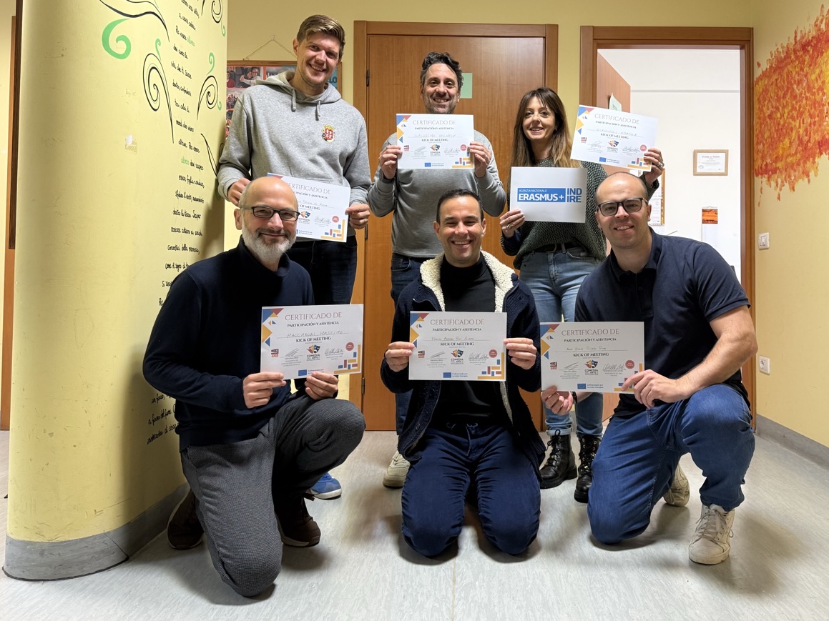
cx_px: 482
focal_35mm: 29
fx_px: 694
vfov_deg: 48.0
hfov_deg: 61.3
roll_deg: -0.2
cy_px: 252
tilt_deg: +2.7
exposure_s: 1/50
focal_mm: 6.76
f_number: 1.78
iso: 200
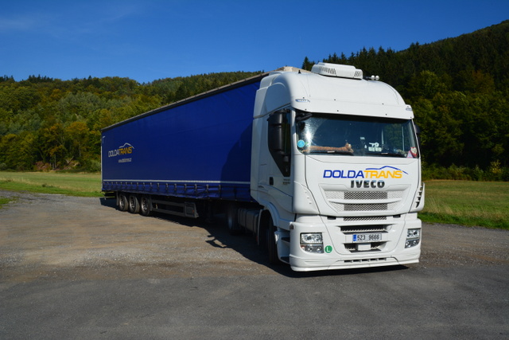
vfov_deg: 50.4
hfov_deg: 70.4
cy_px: 170
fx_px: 361
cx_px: 254
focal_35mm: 26
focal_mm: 17
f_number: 11
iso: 100
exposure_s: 1/160
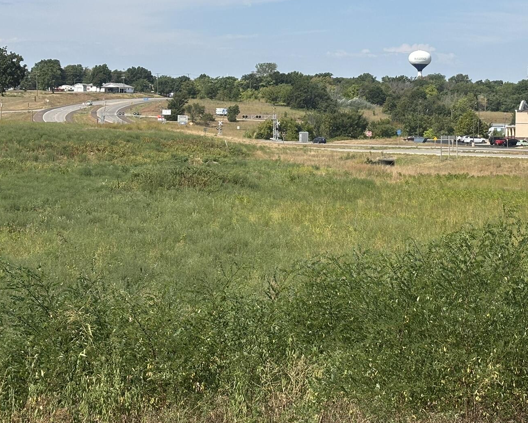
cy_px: 114
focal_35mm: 80
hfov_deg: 23.6
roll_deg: -0.7
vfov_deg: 19.1
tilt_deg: -1.2
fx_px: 1250
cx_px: 385
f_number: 1.6
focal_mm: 5.96
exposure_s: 1/3534
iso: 40
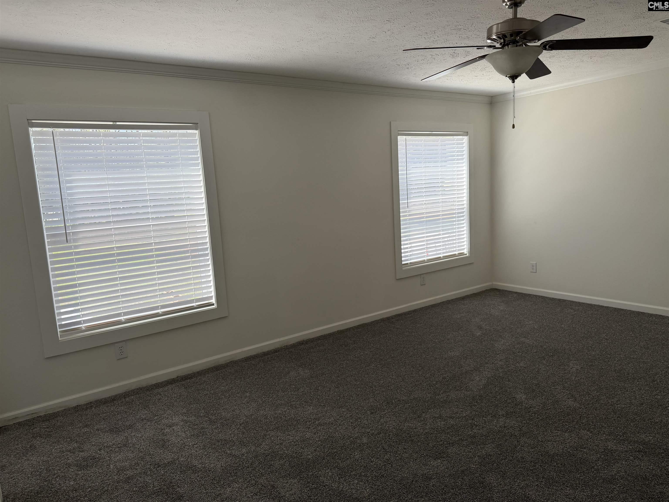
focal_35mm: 24
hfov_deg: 71.6
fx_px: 464
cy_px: 251
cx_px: 334
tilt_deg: -7.3
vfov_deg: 56.8
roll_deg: +4.2
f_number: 1.78
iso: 80
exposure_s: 1/326
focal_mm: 6.76
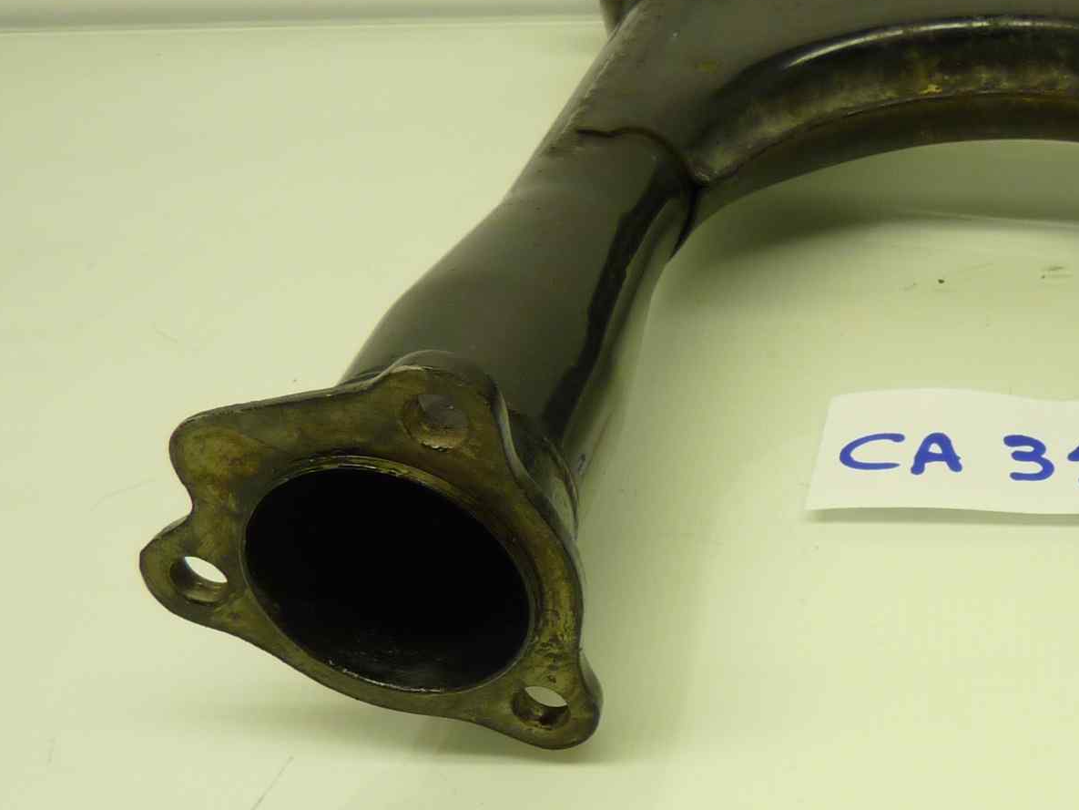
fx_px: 1683
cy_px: 642
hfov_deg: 32.9
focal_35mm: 54
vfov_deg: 26.6
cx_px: 1059
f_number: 3.3
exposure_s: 1/30
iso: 80
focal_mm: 4.1
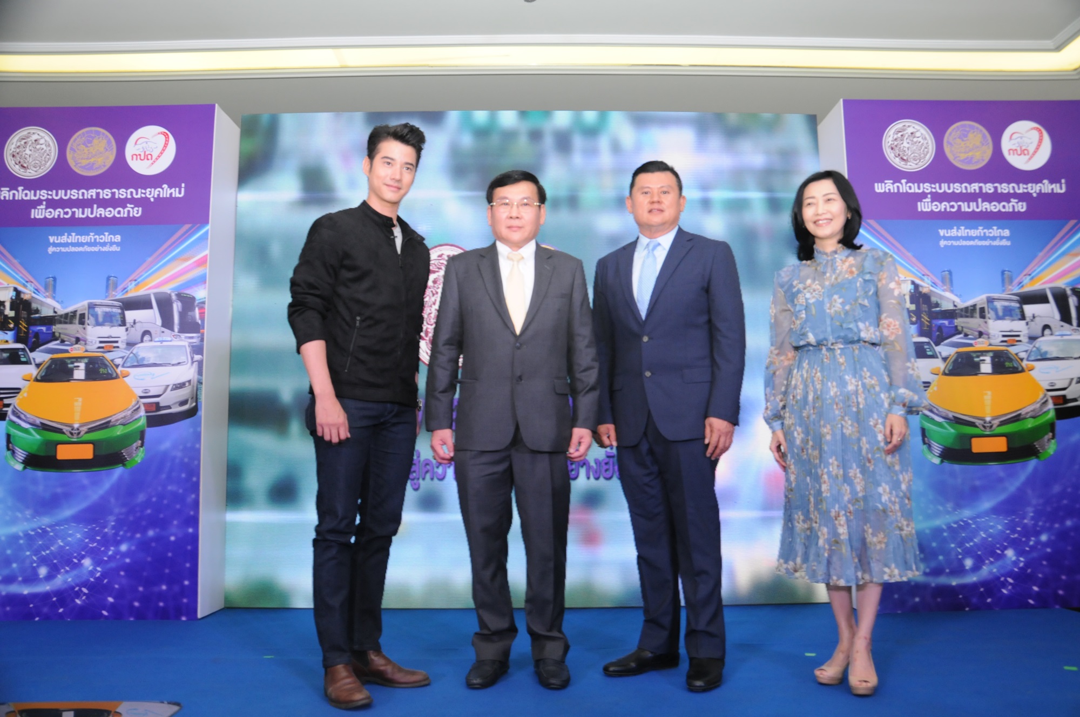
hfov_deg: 62.0
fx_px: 899
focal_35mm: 30
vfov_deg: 43.5
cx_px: 540
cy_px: 358
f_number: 5
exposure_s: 1/125
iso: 800
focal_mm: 20
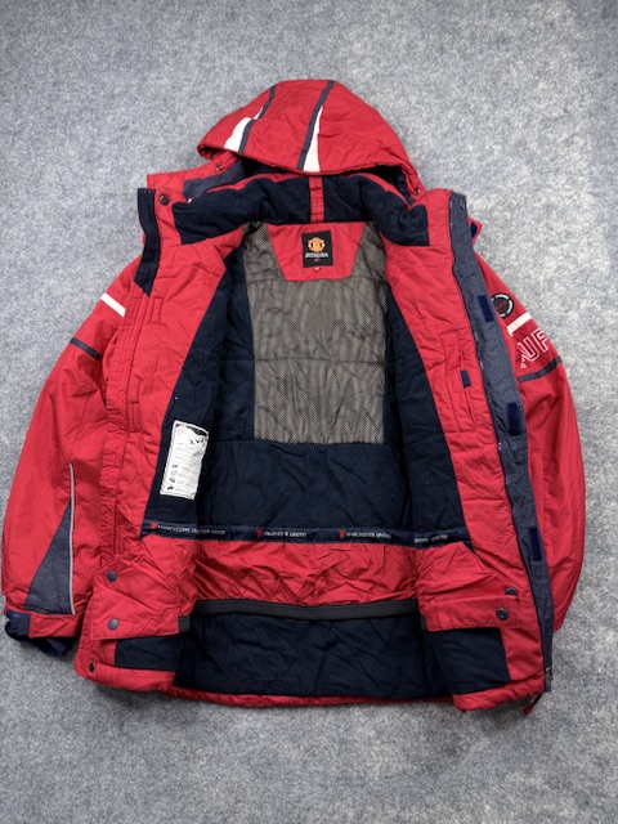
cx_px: 309
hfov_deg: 56.8
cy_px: 412
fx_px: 571
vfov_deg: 71.6
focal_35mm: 24
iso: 100
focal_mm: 6.76
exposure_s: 1/100
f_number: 1.78
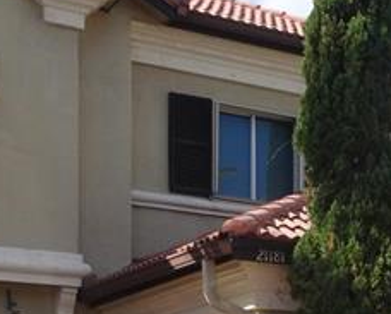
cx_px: 442
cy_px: 499
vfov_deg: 13.6
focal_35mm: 105
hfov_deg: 17.6
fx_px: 1217
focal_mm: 4.1
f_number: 3.5
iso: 80
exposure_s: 1/640
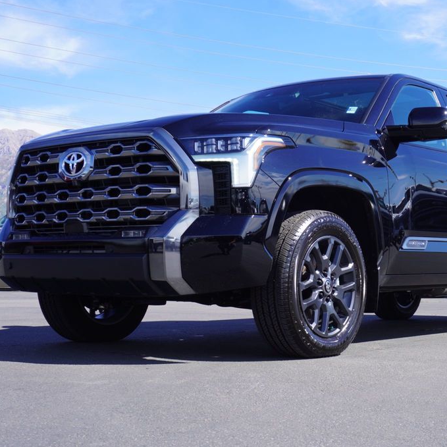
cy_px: 223
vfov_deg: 28.8
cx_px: 294
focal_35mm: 60
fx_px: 871
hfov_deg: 28.6
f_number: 9
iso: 100
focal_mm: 31
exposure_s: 1/100
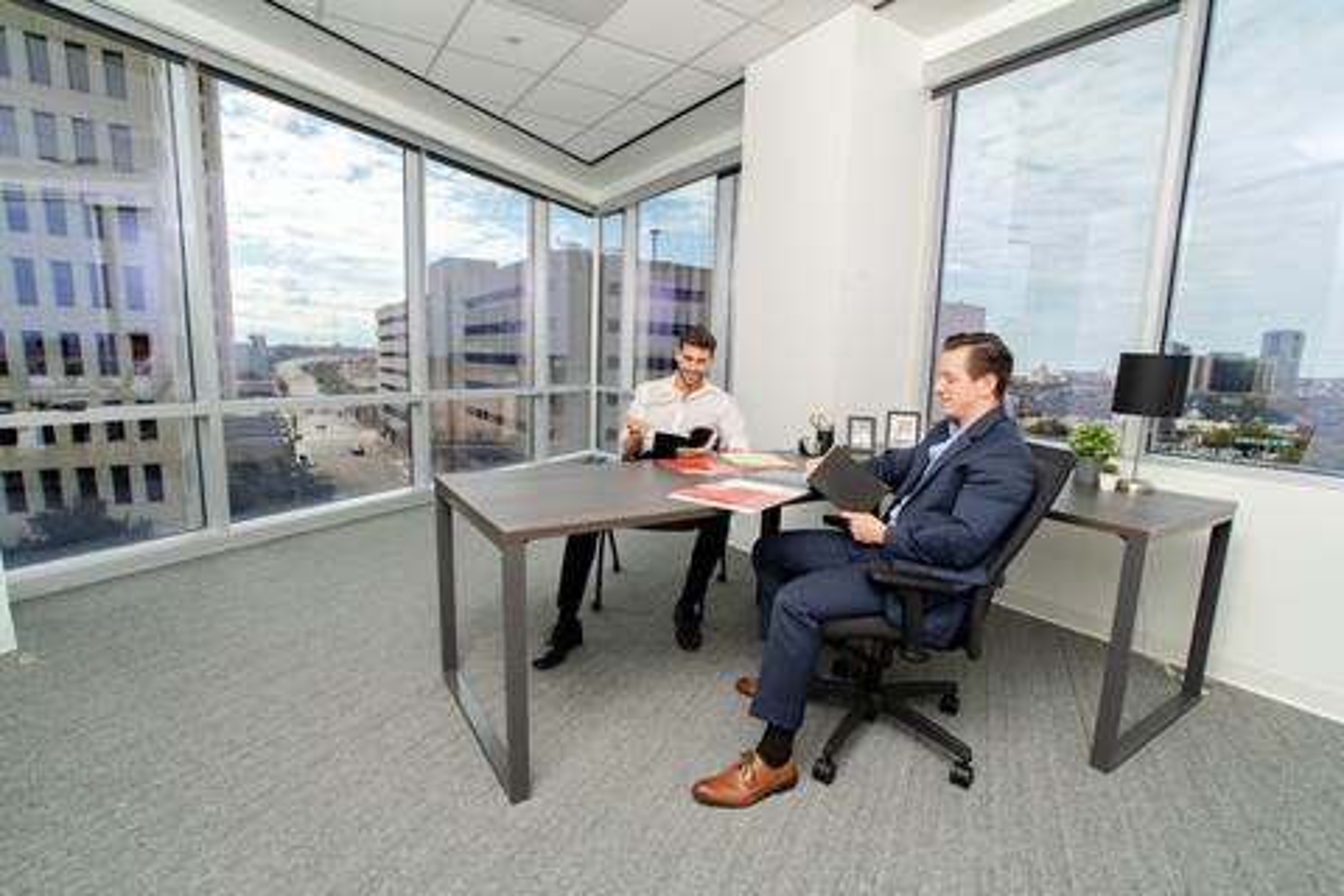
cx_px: 672
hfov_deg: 96.7
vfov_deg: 73.7
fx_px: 597
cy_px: 448
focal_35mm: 16
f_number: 9
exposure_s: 1/100
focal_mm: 16
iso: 100
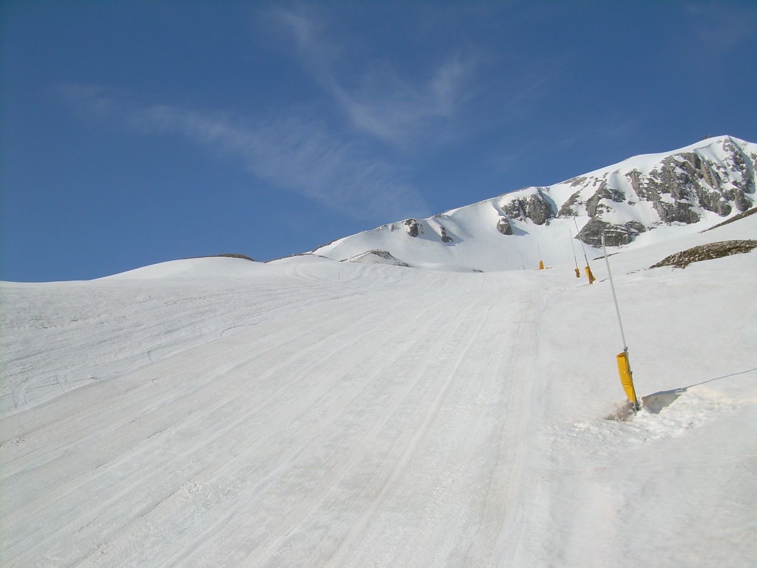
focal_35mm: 38
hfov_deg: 49.0
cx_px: 378
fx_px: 831
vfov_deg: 37.7
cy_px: 284
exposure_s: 1/917
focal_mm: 6.3
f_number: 4.6
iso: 50
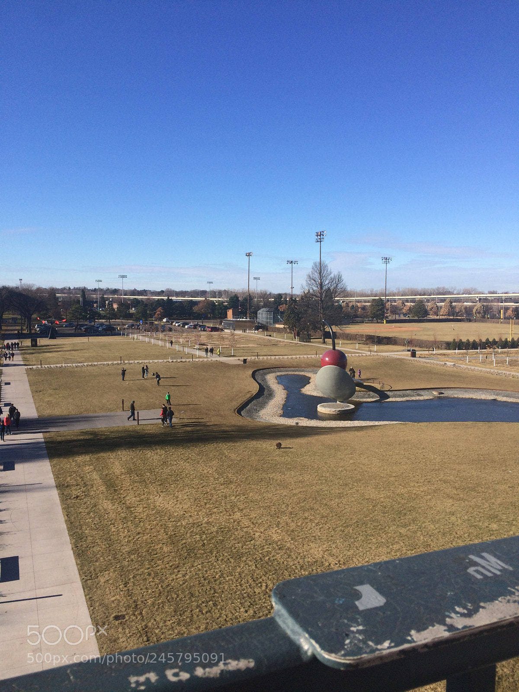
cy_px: 346
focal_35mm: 29
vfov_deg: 61.7
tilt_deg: -4.7
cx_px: 260
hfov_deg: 48.2
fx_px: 580
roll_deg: +2.4
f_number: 2.2
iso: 32
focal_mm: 4.15
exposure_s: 1/2160
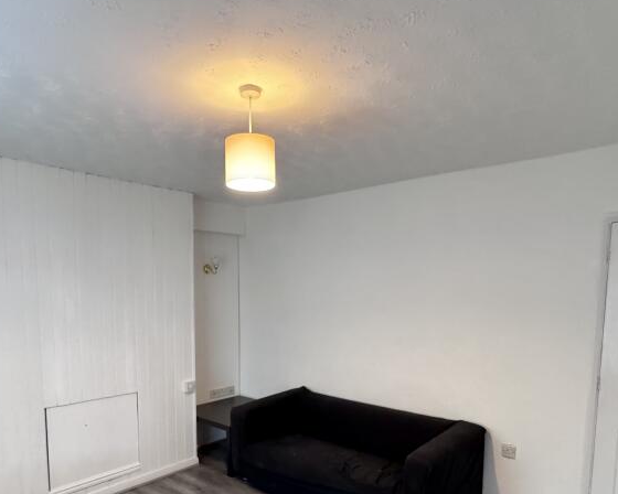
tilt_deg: -6.1
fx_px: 457
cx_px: 285
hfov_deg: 68.0
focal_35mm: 25
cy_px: 336
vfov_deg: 55.4
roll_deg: +0.6
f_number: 2.2
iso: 1250
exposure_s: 1/33
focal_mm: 2.22
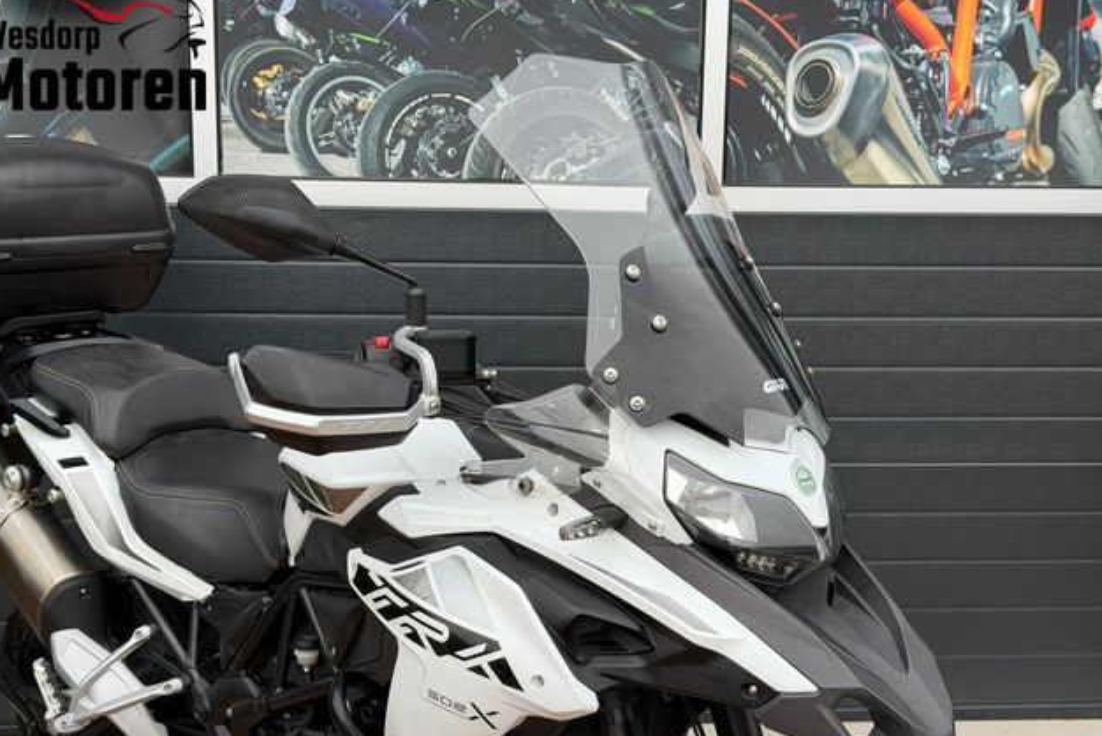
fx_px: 1562
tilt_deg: -9.6
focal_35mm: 51
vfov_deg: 26.5
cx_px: 544
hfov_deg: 38.9
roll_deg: +0.1
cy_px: 416
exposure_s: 1/712
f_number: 1.78
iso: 64
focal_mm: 6.76
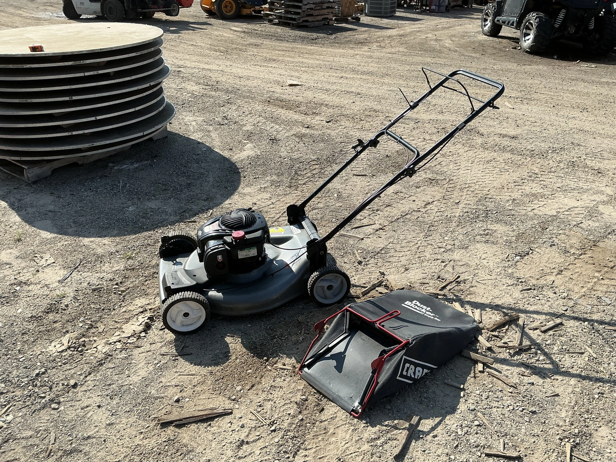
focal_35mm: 28
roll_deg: -1.3
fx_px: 498
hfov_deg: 63.4
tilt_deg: -24.7
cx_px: 308
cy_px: 231
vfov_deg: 49.7
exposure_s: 1/1626
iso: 25
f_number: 1.8
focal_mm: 3
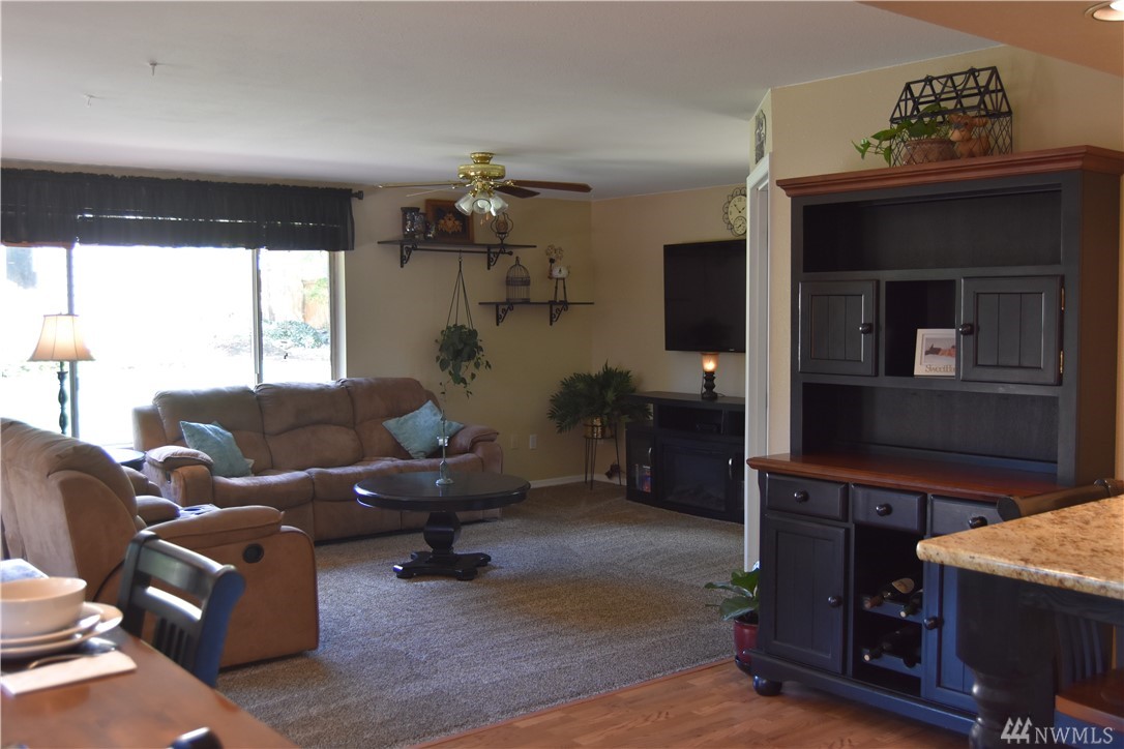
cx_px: 562
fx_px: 1124
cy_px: 374
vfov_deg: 36.9
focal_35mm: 36
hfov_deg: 53.1
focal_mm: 24
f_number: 4.5
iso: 800
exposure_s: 1/80
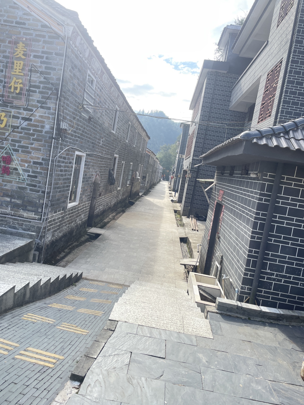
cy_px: 202
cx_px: 152
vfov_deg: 67.3
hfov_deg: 53.1
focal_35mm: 26
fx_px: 304
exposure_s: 1/997
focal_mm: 4.2
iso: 32
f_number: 1.6
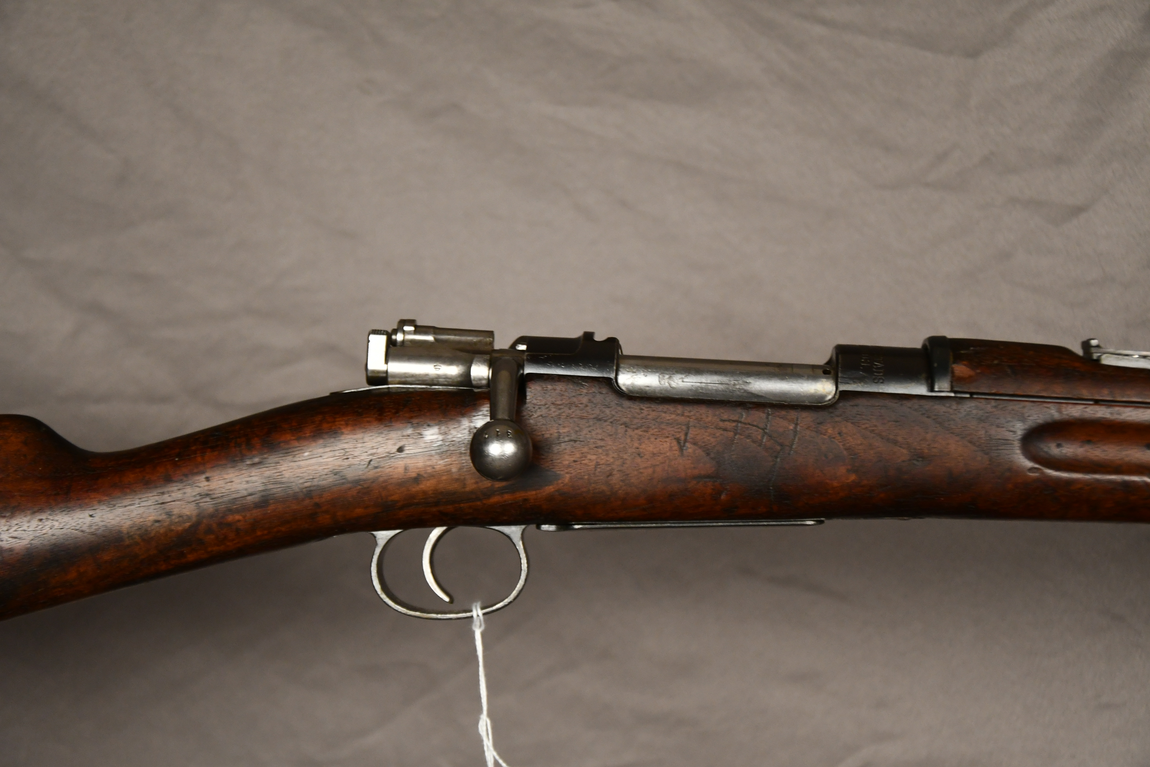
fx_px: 2300
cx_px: 575
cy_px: 384
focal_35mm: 72
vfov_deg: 18.9
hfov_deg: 28.1
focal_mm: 48
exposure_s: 1/125
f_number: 4.8
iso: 1250
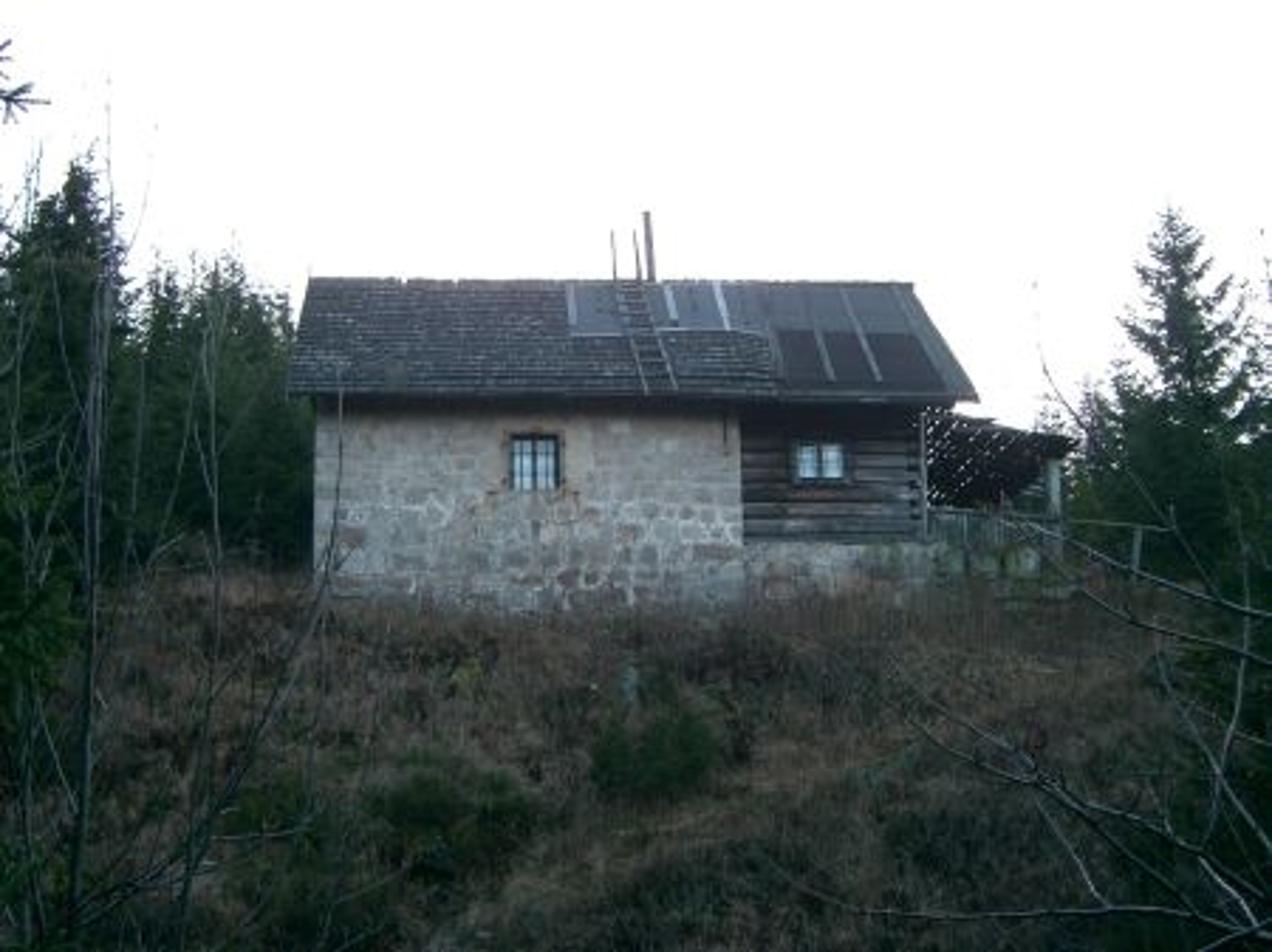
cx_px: 636
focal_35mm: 44
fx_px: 1616
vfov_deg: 32.8
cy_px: 476
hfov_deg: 43.0
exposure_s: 1/320
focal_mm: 9.2
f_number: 3
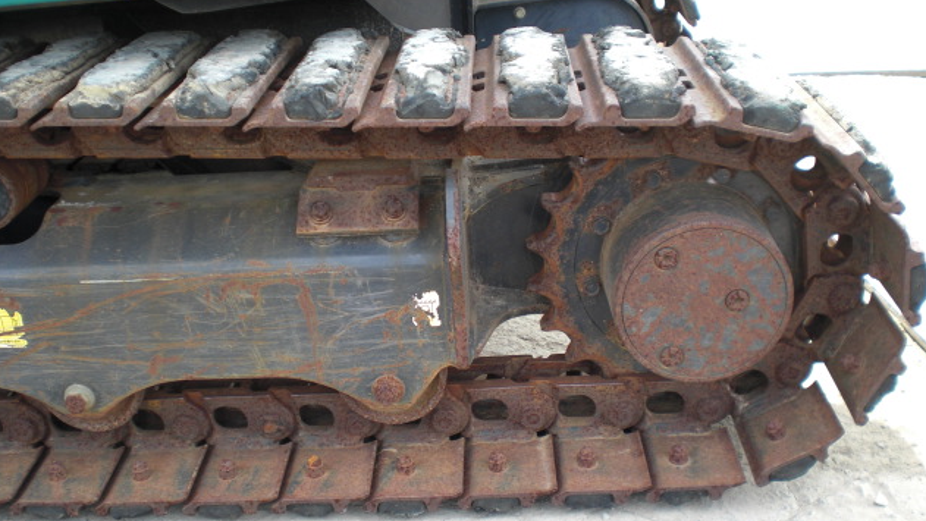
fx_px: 1031
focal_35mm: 42
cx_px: 465
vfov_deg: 28.3
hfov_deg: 48.4
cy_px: 320
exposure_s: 1/125
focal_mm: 6.3
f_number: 3.1
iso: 64
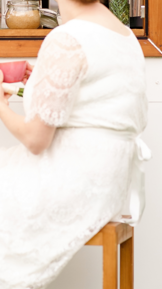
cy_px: 33
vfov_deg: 10.3
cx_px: 9
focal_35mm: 209
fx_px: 1596
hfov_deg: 5.8
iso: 125
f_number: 2.2
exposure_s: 1/500
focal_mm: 85
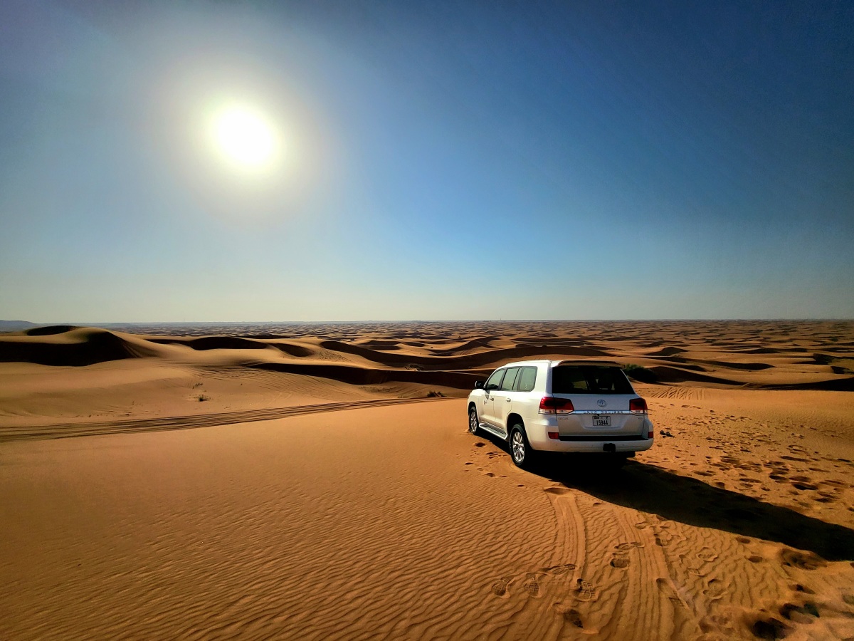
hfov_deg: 106.2
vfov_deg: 89.9
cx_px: 427
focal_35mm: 13
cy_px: 320
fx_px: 321
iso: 32
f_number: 2.2
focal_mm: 1.74
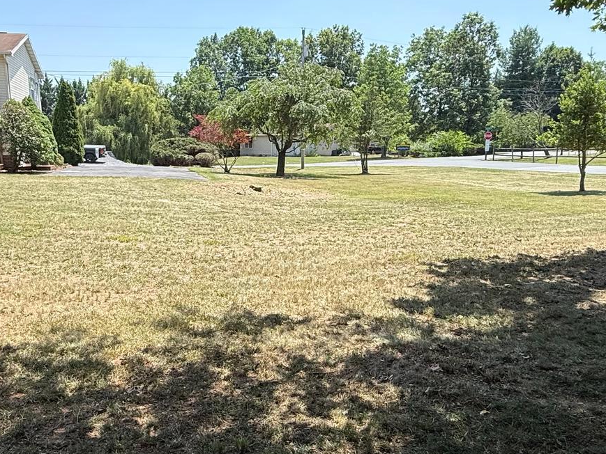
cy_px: 268
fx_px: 578
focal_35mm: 33
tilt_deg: -12.9
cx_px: 259
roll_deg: +0.4
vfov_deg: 42.8
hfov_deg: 55.1
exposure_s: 1/864
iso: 50
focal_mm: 2.22
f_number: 2.2
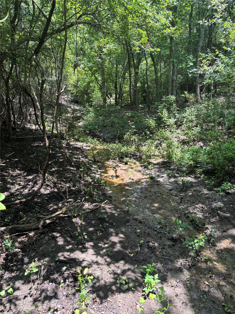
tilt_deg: -16.9
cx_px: 118
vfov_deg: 67.3
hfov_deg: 53.1
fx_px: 235
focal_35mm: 26
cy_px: 157
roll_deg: -1.3
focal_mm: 5.96
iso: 40
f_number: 1.6
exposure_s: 1/257
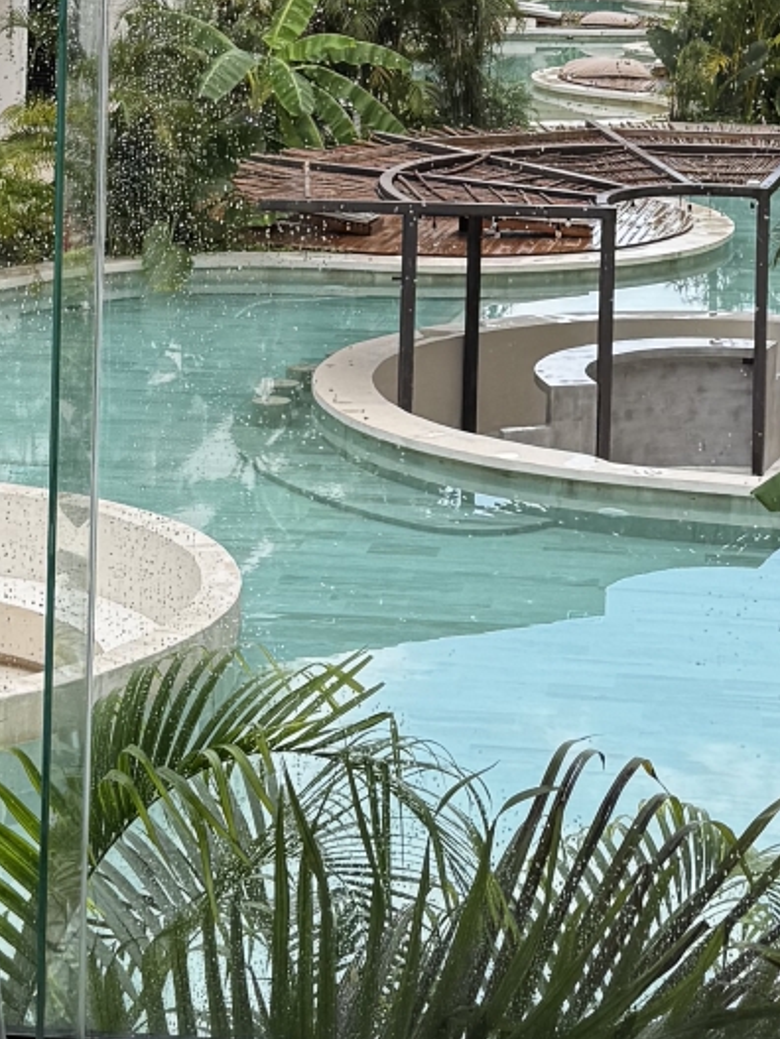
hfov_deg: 15.2
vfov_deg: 19.5
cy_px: -46
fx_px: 2914
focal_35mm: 97
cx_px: 488
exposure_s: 1/792
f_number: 1.78
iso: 80
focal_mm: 6.76
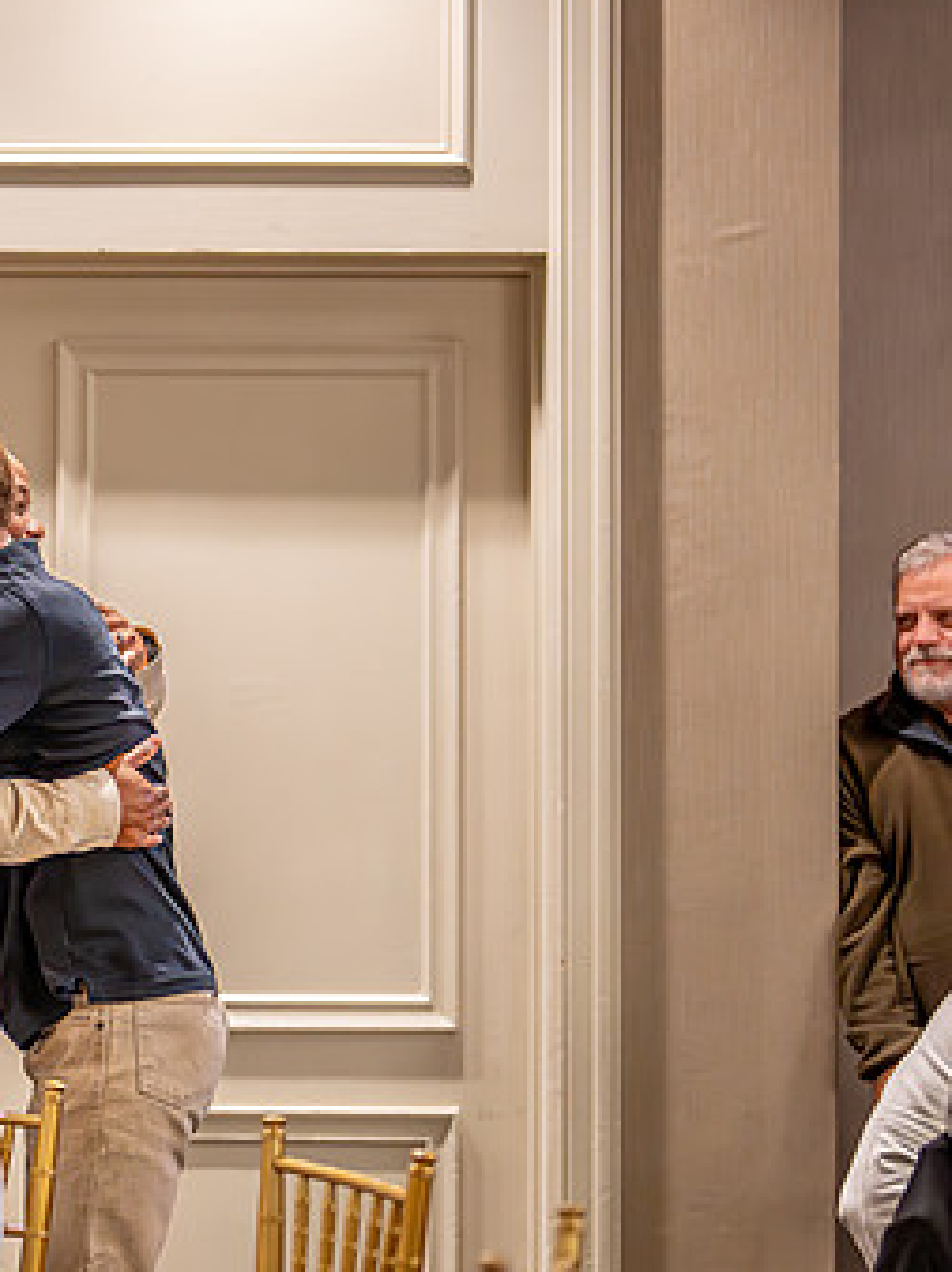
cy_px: 663
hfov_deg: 13.9
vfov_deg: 18.7
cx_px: -16
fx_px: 3855
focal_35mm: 105
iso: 1600
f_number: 1.2
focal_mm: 50
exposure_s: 1/400
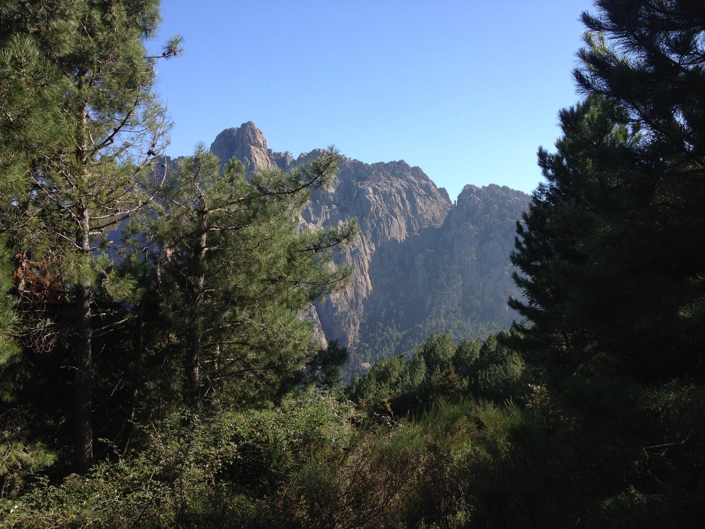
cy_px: 264
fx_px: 713
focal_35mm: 35
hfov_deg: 52.6
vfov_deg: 40.7
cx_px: 352
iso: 64
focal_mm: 4.28
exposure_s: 1/905
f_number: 2.4
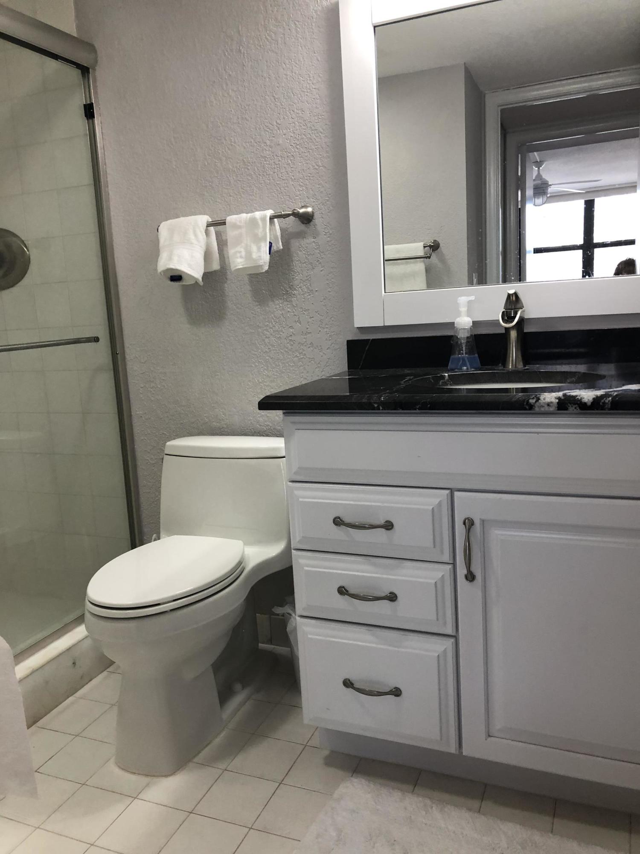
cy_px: 427
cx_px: 320
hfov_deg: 49.7
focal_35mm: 28
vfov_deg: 63.4
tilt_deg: -10.1
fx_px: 690
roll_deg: +1.6
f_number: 1.8
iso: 32
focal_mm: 4
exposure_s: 1/30
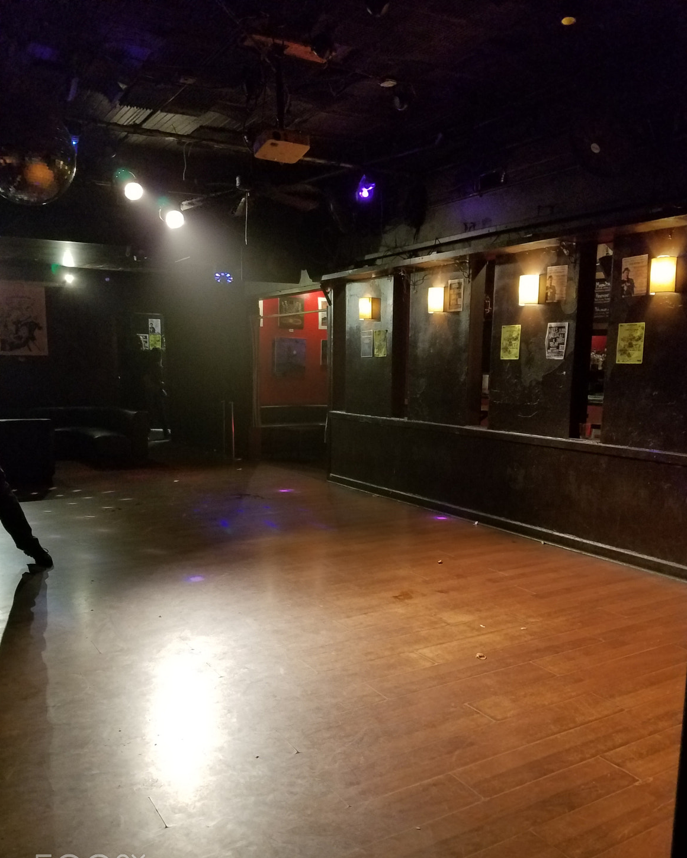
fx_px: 712
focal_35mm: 28
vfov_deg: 62.1
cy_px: 472
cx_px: 354
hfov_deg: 51.5
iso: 320
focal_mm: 4.2
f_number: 1.7
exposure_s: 1/60
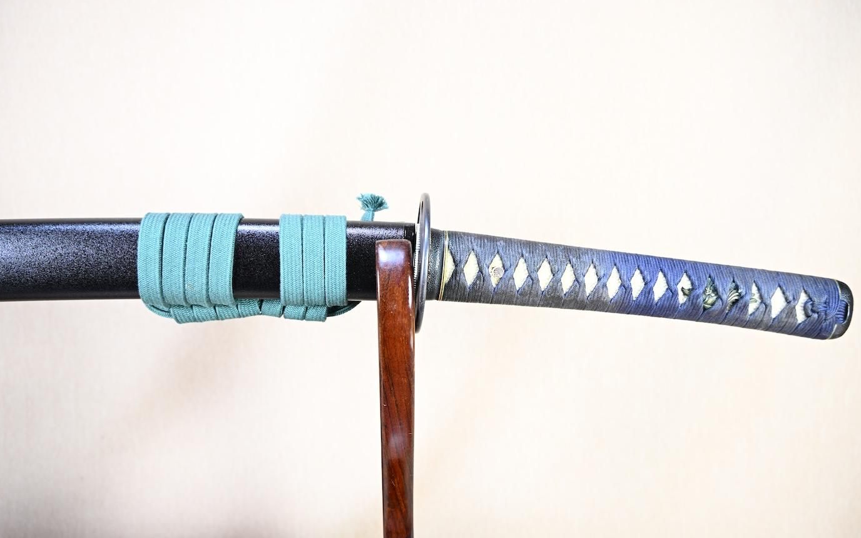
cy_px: 259
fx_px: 657
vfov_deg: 44.5
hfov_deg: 66.5
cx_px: 432
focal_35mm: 28
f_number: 3.5
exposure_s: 1/2
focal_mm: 18
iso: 100
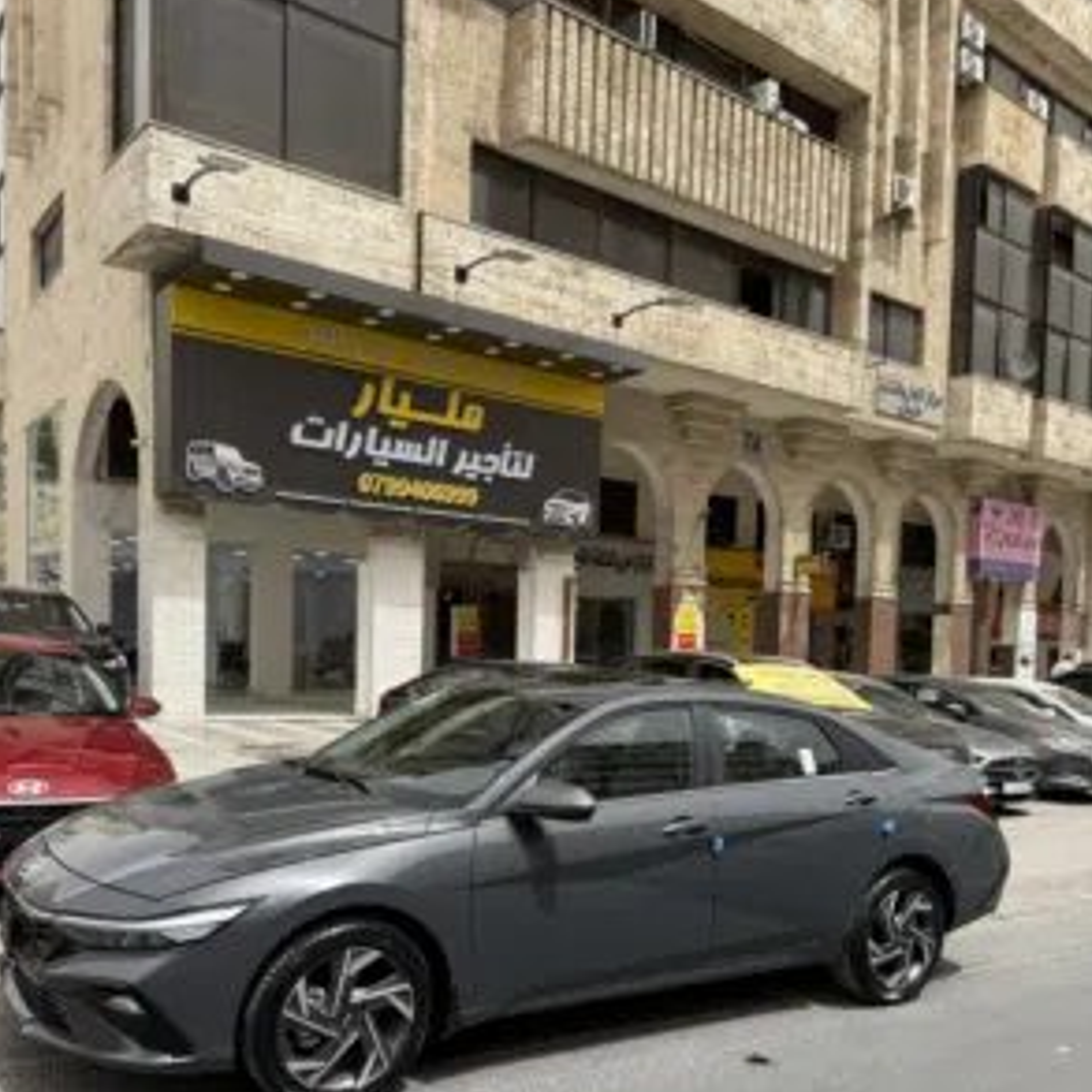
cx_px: 537
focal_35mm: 29
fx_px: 1035
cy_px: 686
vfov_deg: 55.0
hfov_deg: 55.6
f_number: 1.78
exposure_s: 1/3953
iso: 80
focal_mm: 6.76
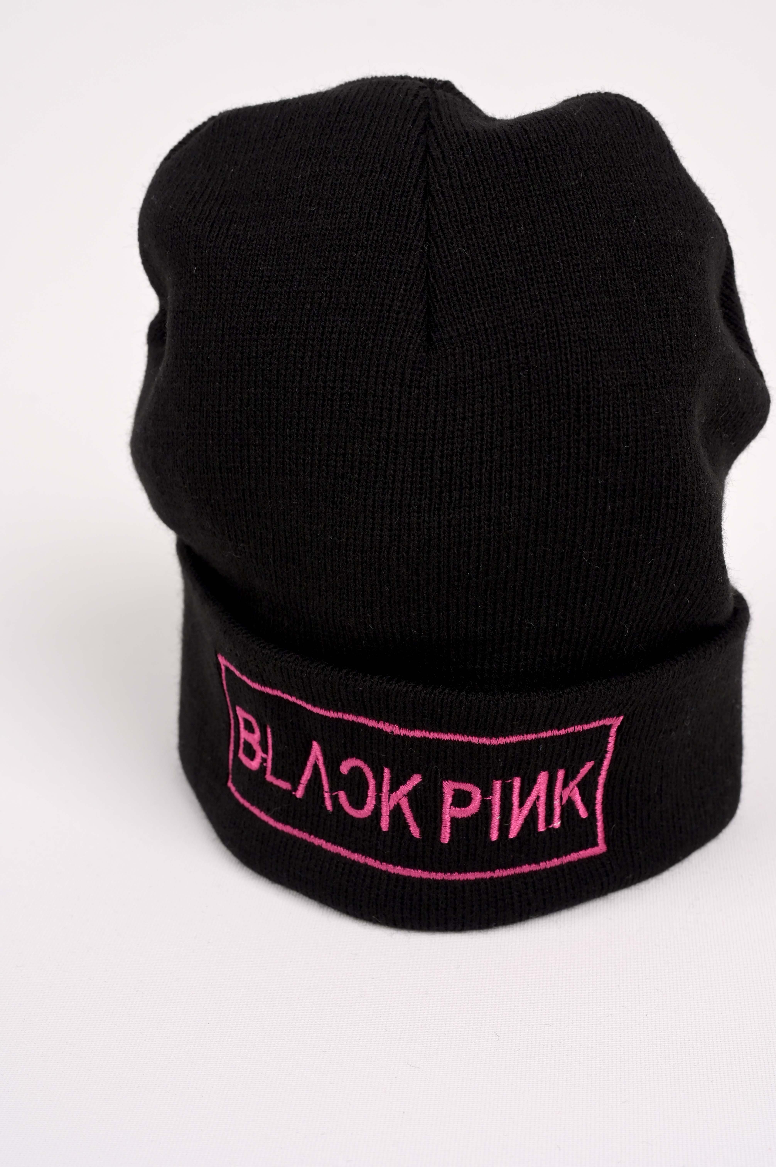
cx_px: 388
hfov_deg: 27.0
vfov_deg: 39.6
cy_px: 584
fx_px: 1619
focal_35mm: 50
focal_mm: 50
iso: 320
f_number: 11
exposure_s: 1/100
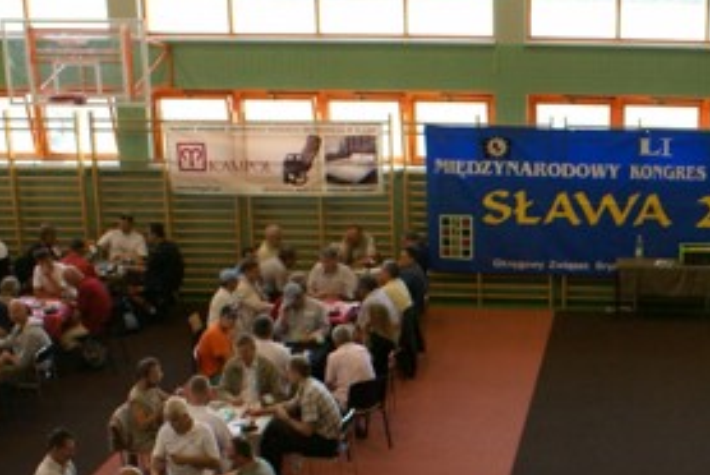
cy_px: 447
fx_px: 1342
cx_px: 669
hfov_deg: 28.2
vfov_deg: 19.6
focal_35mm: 68
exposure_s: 1/125
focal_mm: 18
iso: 400
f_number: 5.6
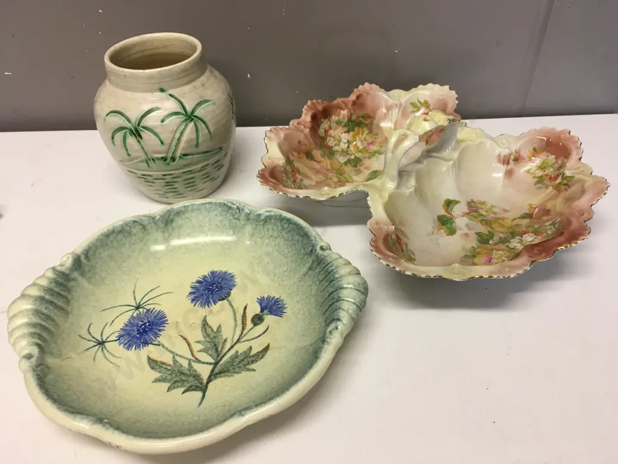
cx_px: 309
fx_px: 518
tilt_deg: -38.5
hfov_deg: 61.7
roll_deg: +0.8
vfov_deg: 48.2
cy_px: 232
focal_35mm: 29
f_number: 2.2
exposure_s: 1/33
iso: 32
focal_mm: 4.15
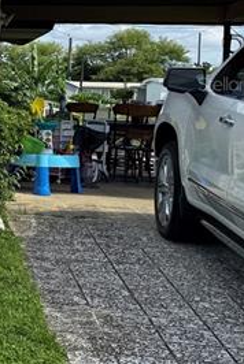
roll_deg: -0.8
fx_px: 973
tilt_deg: -0.5
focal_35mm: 96
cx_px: -421
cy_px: 83
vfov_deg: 21.0
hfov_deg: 11.0
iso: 80
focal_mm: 6.76
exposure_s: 1/4673
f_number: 1.78
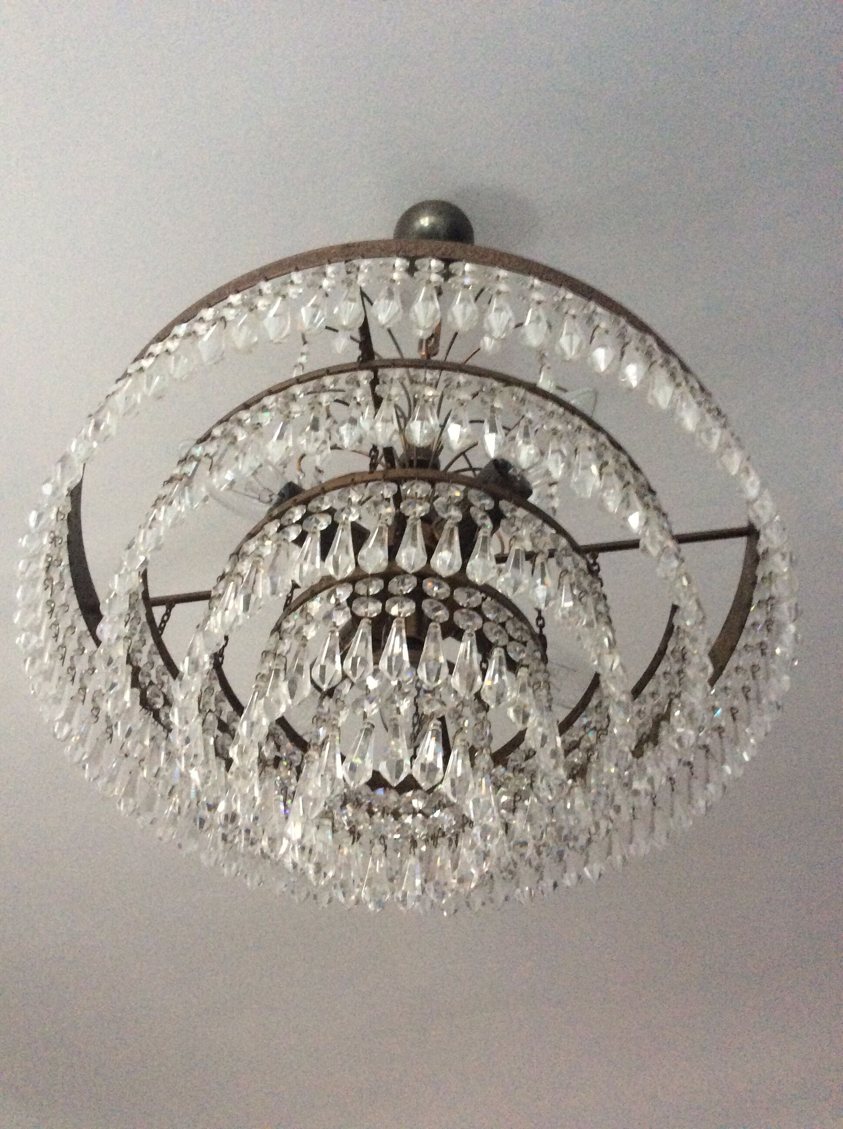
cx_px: 422
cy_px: 564
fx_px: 1042
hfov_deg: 44.1
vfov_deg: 56.9
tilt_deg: +53.8
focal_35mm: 32
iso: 250
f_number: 2.4
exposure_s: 1/25
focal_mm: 3.3
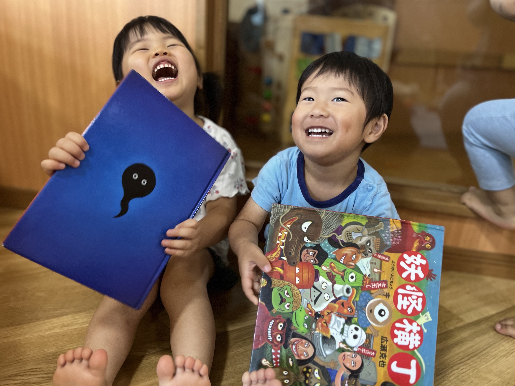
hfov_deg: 65.3
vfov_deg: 51.4
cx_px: 254
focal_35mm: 27
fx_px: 402
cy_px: 191
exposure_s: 1/60
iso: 320
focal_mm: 5.1
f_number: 1.6
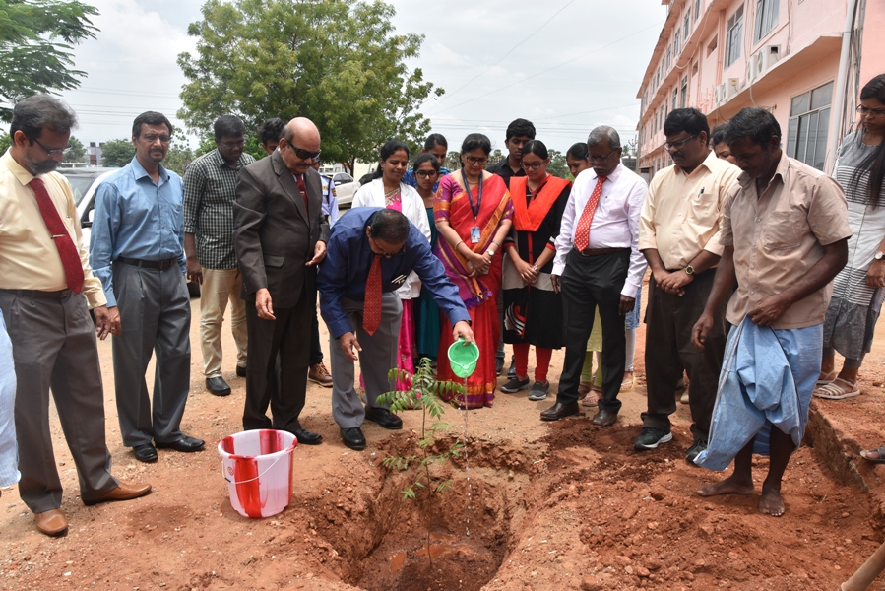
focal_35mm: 27
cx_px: 442
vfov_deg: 48.0
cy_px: 296
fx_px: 664
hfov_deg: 67.4
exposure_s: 1/500
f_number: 8
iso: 220
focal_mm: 18
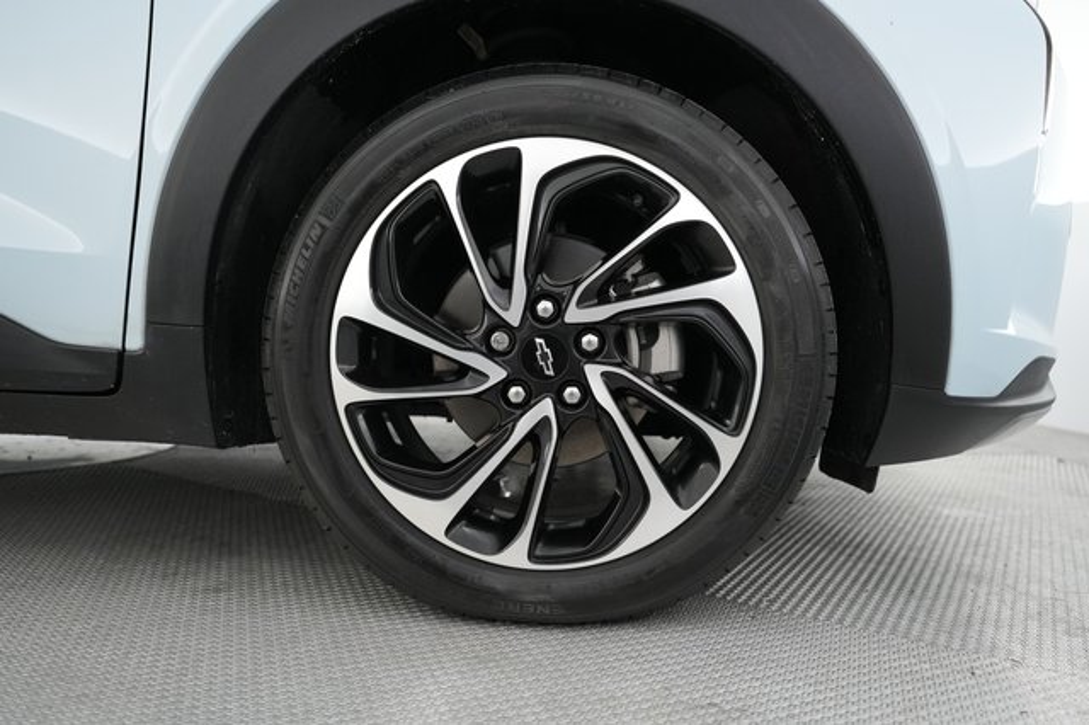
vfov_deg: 51.2
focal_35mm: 25
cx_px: 544
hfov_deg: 71.5
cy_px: 362
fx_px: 756
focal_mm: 25
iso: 4000
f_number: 2.8
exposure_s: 1/160
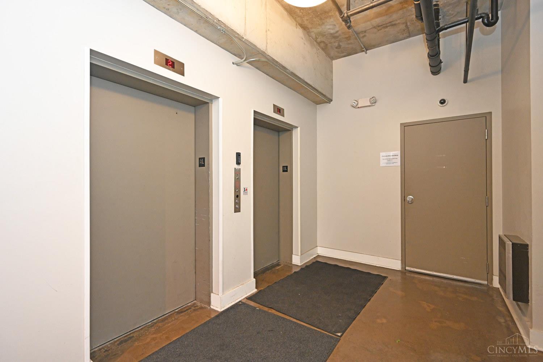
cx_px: 272
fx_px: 241
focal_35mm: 16
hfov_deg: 96.7
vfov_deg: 73.7
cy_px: 181
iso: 2500
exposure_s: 1/60
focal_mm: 16
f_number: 4
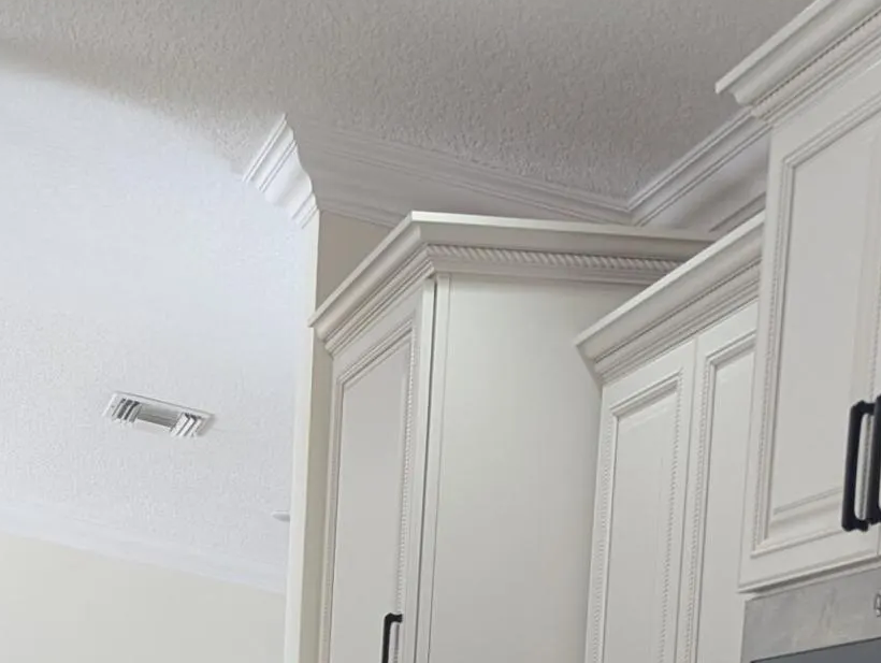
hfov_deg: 22.7
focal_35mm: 84
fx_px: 2140
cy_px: 1111
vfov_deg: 15.6
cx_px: 89
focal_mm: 6.81
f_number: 1.85
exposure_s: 1/24
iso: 44
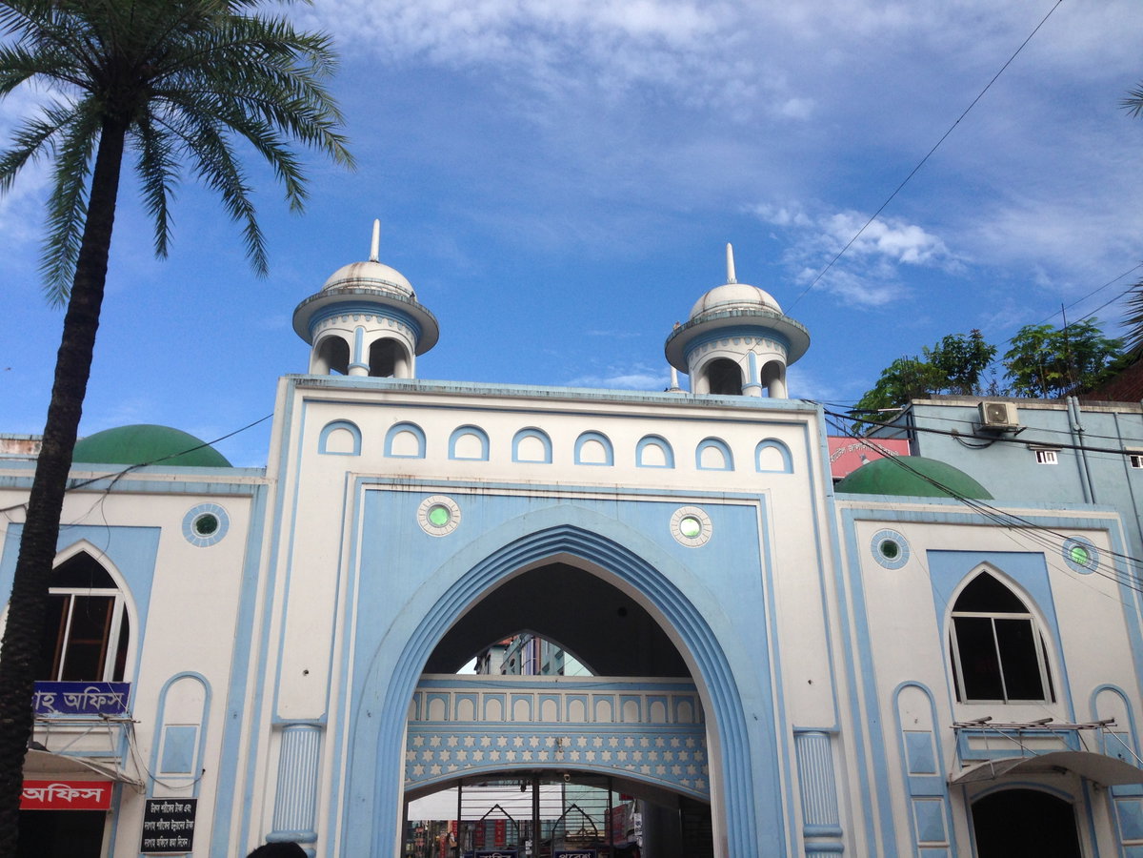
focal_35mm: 33
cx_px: 572
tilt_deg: +23.3
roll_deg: +0.6
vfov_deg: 42.9
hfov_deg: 55.4
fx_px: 1090
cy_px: 429
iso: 50
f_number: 2.4
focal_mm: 4.12
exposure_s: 1/1085
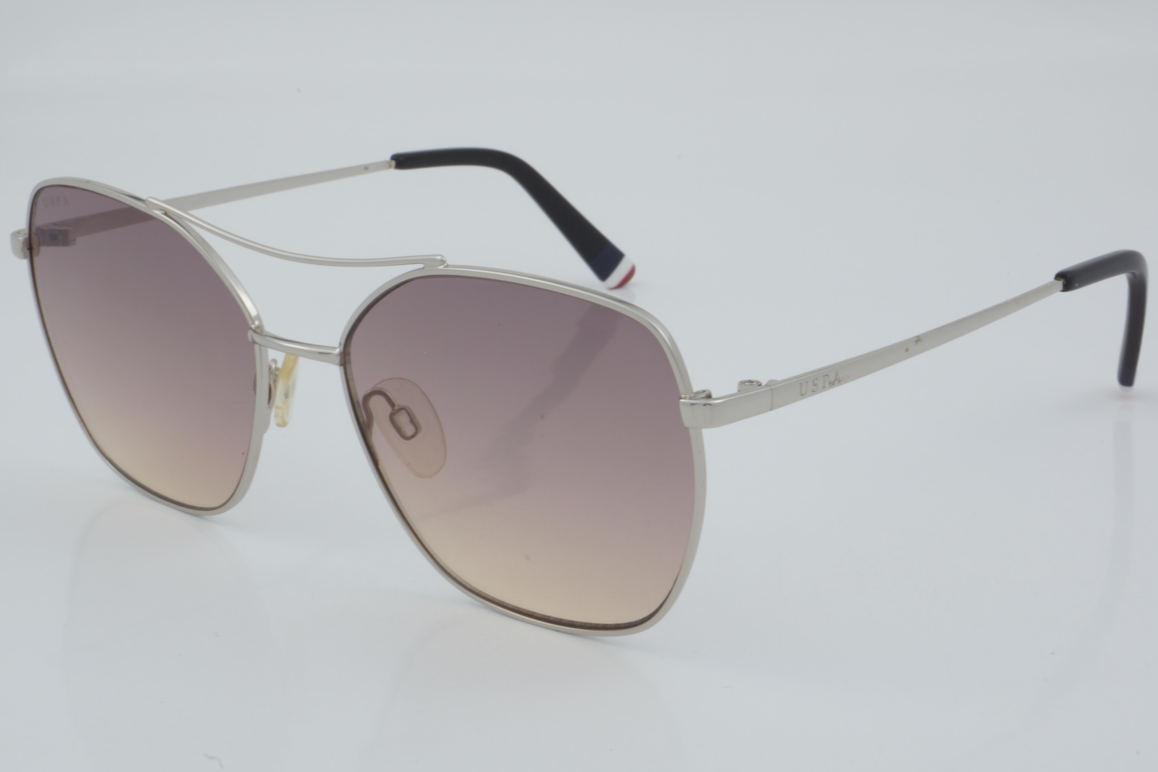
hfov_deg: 27.0
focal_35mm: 75
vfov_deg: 18.2
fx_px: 2412
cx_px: 579
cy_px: 386
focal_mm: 50
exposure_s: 1/3
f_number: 32
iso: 100
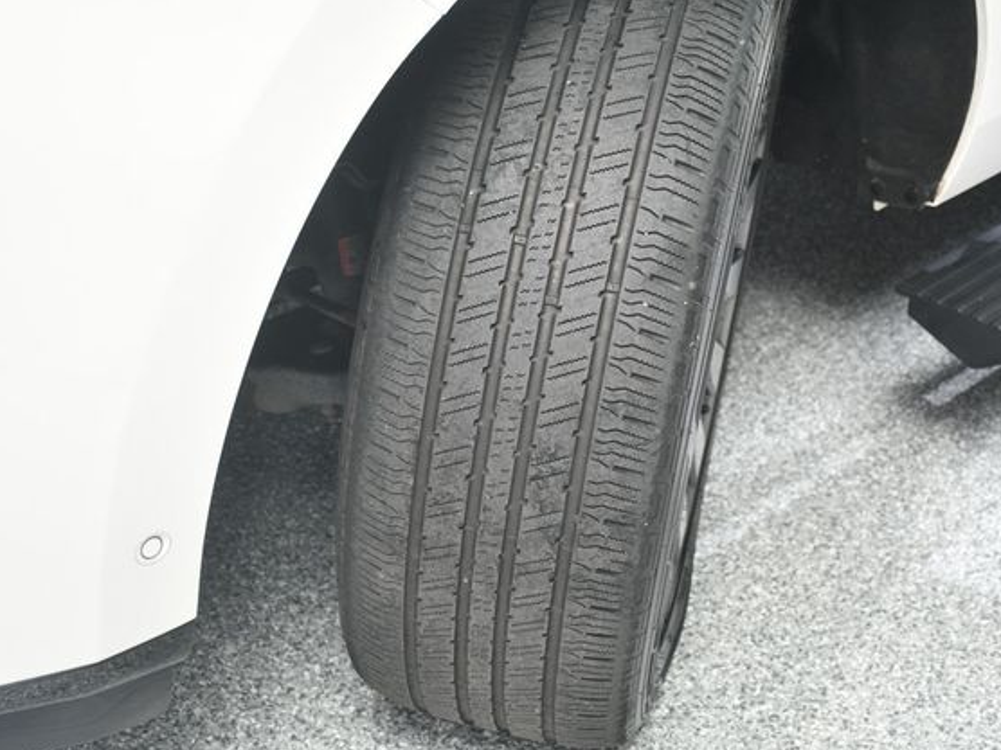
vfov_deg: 23.3
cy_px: 376
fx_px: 1822
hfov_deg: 30.7
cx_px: 540
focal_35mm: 63
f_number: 4.5
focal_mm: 38
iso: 100
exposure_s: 1/160
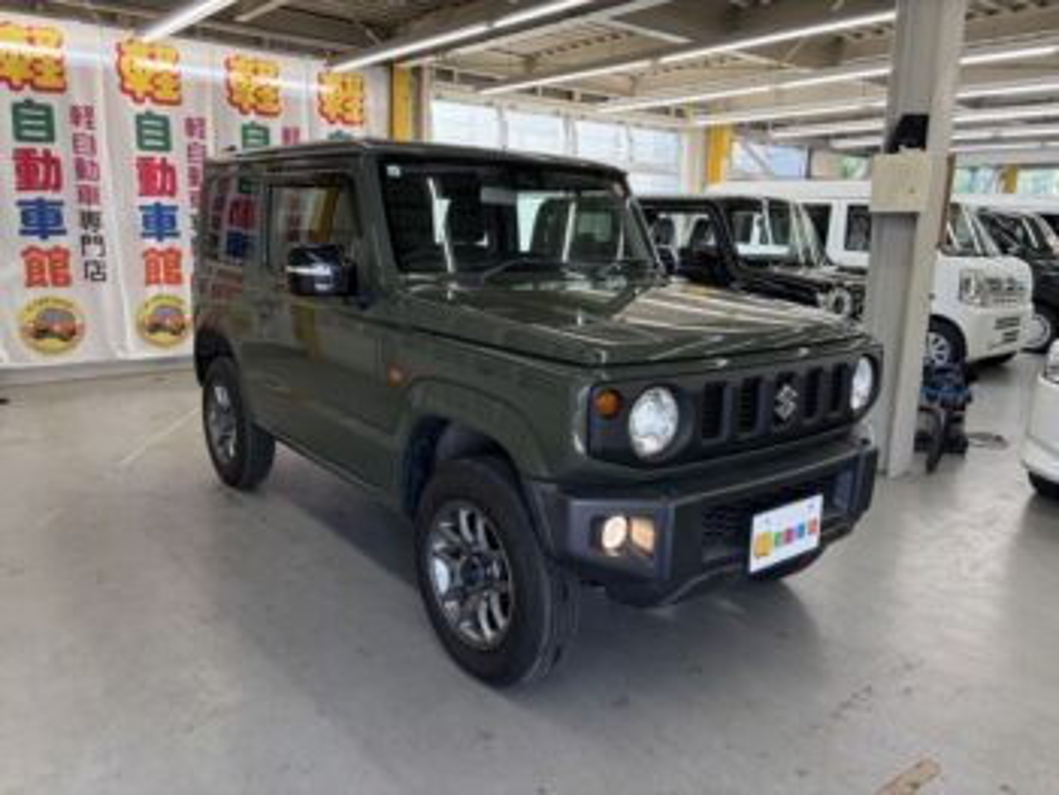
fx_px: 796
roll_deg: +0.1
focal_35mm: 26
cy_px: 398
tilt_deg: -10.5
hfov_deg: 67.3
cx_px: 530
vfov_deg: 53.1
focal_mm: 5.96
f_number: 1.6
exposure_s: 1/100
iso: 100
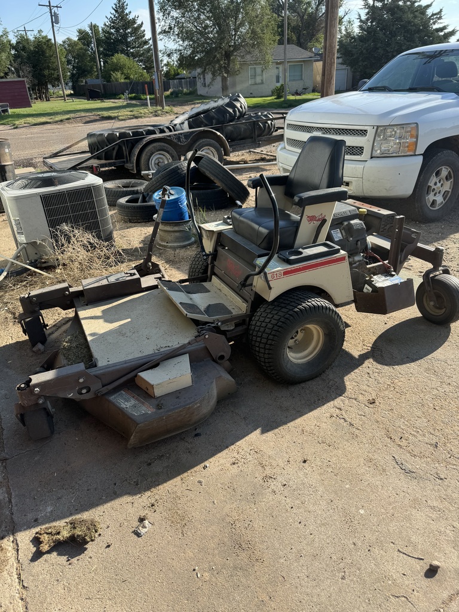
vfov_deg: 71.6
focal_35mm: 24
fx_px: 424
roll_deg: +4.2
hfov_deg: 56.8
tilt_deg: -28.2
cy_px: 306
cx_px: 230
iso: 80
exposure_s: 1/1818
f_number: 1.78
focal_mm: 6.76
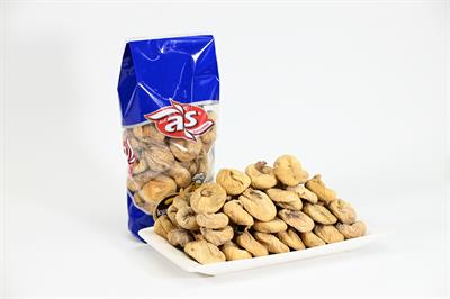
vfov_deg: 18.2
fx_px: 937
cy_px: 150
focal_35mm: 75
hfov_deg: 27.0
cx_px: 225
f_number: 3.5
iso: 100
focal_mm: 50
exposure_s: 1/60
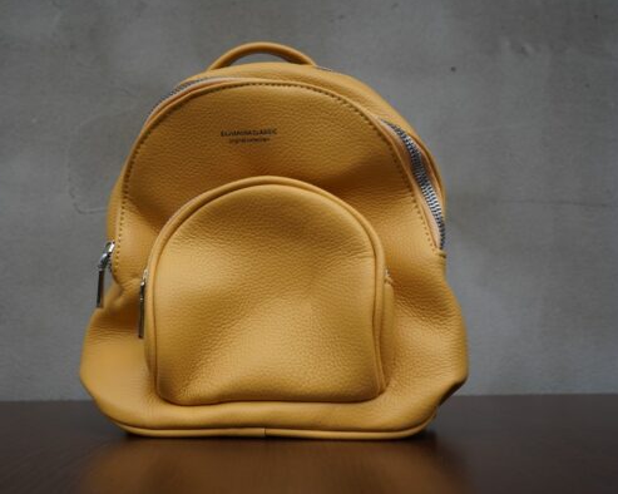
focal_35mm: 40
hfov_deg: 45.7
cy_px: 246
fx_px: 731
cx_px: 276
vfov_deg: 37.3
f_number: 8
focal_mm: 35
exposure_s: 1/250
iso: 250
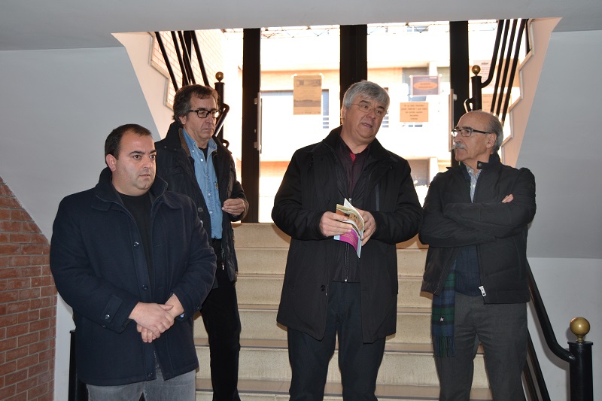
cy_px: 200
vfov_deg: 36.9
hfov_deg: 53.1
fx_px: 602
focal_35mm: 36
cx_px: 301
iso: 400
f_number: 4
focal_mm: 24
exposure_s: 1/100
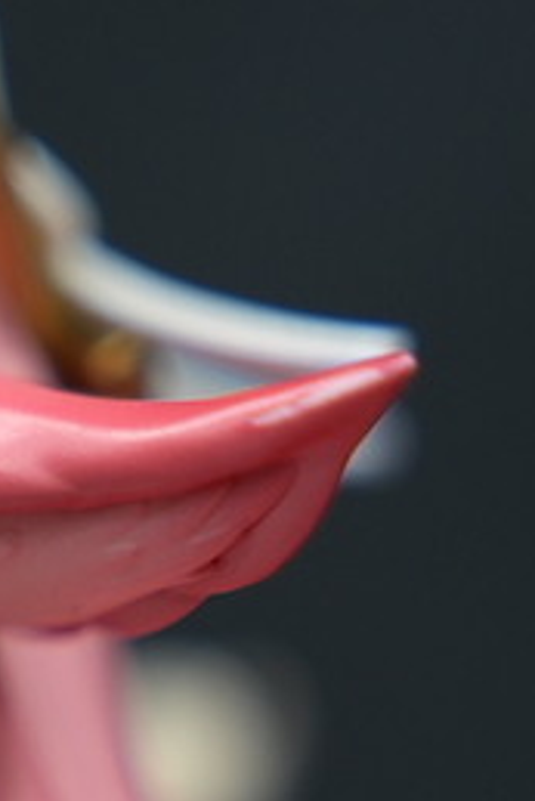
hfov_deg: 4.5
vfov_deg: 6.7
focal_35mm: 298
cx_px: -563
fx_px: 6634
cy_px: 1475
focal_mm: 66
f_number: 2.8
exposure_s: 1/80
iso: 200
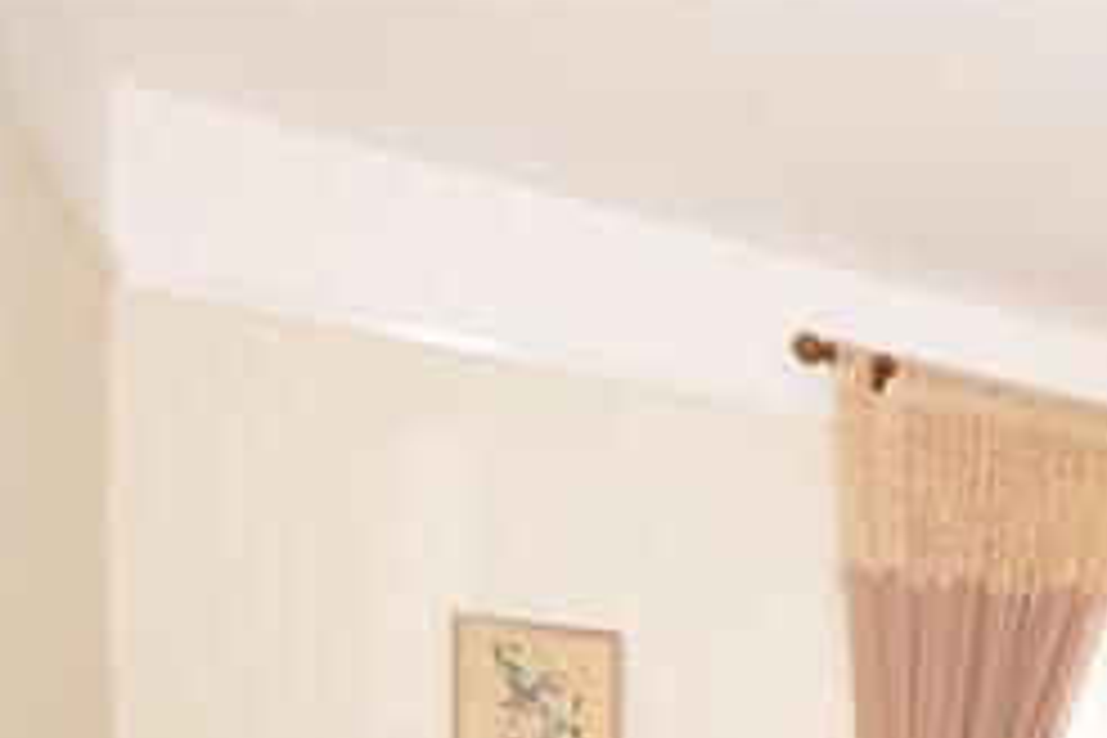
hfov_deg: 35.4
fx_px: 1230
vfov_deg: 27.7
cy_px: 965
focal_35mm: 40
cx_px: 1395
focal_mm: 10
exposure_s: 1/50
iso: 400
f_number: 5.6
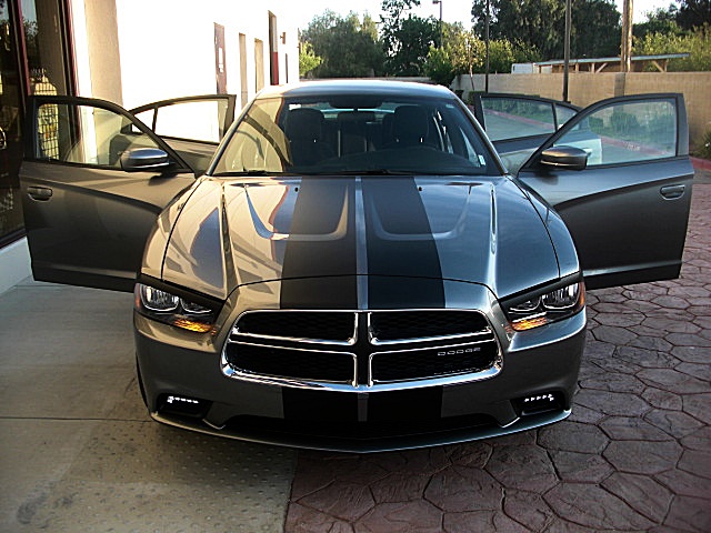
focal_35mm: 36
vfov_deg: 39.7
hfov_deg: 51.4
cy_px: 266
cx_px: 356
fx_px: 739
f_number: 2.8
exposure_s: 1/125
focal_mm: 6.3
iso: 50
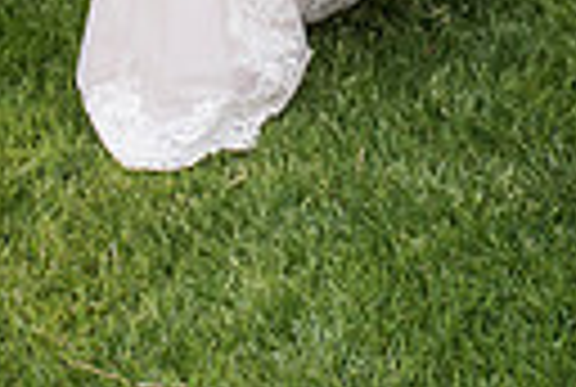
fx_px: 1957
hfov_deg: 16.7
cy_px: -479
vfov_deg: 10.1
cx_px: 320
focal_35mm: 122
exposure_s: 1/1600
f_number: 4
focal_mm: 27
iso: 640
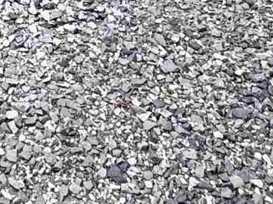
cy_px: -437
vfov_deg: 10.2
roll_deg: -0.4
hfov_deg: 17.8
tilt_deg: -0.8
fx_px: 773
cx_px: -146
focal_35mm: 98
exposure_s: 1/284
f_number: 2.2
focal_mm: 2.22
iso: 40
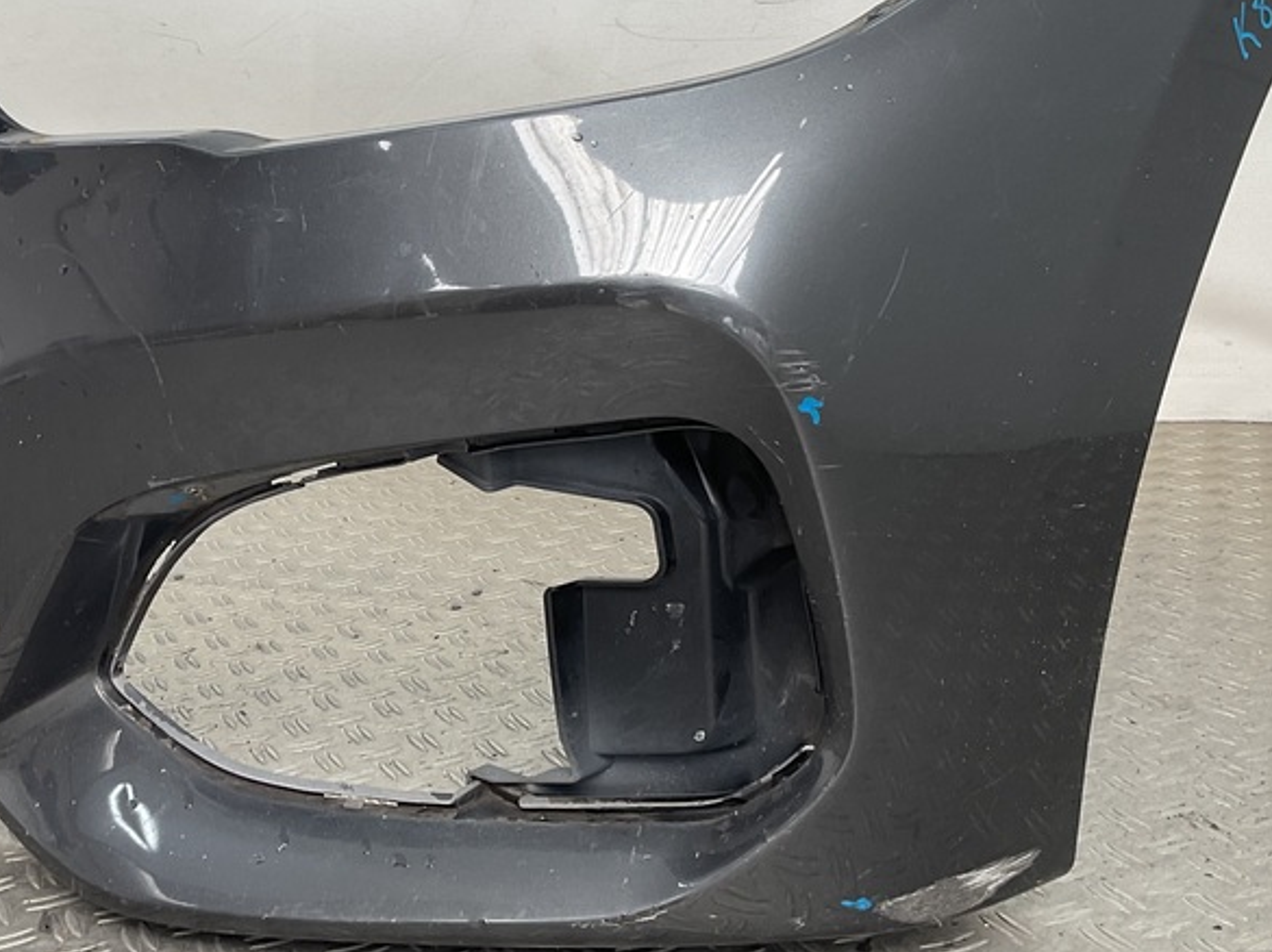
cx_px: 389
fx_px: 1836
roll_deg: +3.1
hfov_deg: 37.6
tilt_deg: -10.9
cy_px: 333
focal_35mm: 50
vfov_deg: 28.9
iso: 20
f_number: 1.8
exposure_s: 1/120
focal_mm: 3
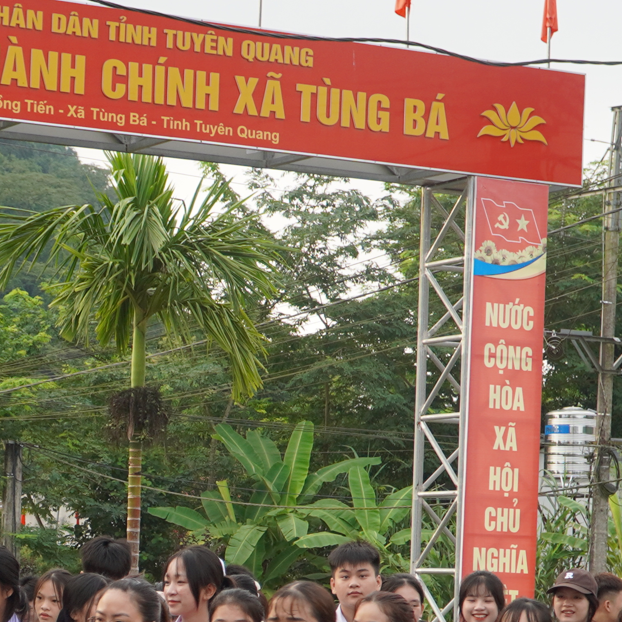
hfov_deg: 14.8
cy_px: 586
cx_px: 22
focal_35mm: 116
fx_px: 2352
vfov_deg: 14.9
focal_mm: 23
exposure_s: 1/160
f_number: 4
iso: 160
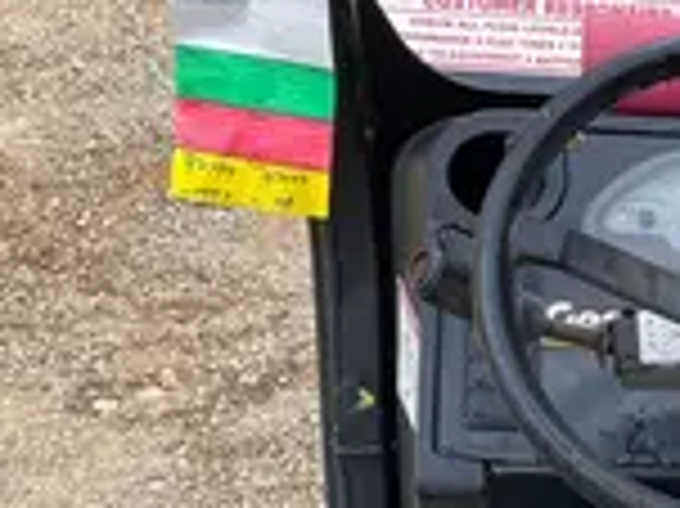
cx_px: 883
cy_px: 632
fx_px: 1865
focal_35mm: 95
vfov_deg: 14.9
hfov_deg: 19.1
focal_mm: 4.2
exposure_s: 1/121
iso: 125
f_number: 1.6
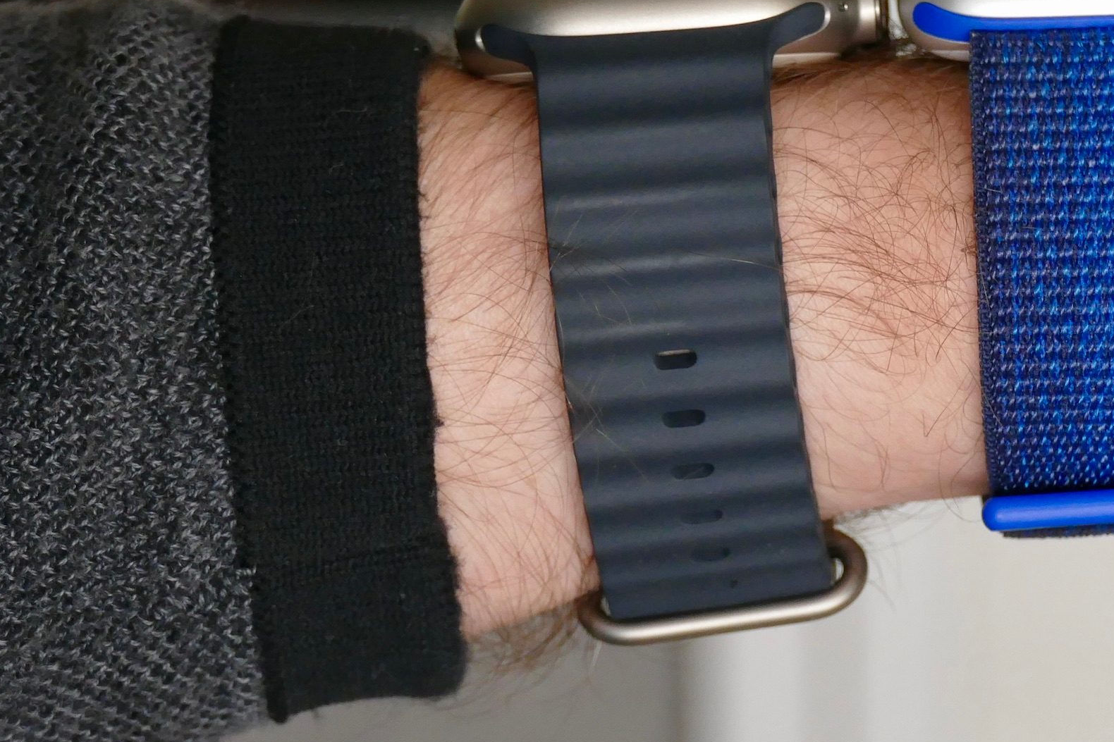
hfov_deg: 7.8
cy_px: 216
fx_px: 8168
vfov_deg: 5.2
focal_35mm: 264
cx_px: 871
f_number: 3.9
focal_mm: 50.69
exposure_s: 1/80
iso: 800
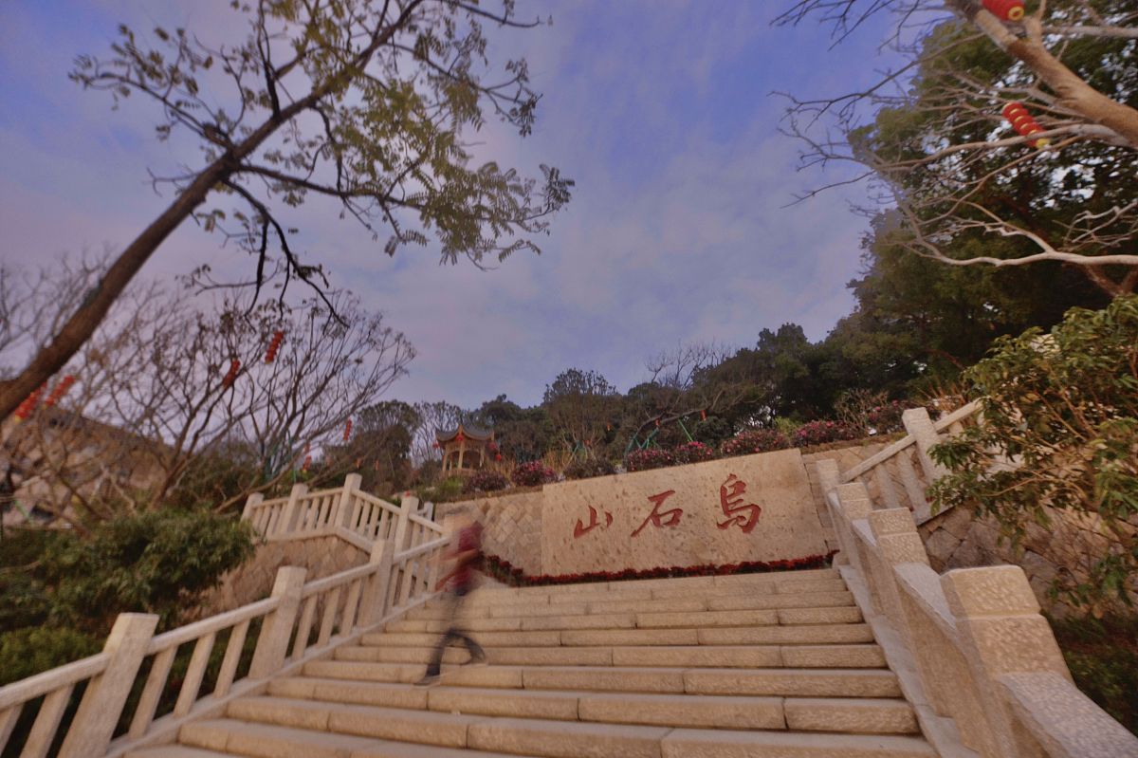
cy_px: 379
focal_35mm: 14
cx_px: 569
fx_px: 442
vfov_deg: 81.2
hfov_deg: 104.3
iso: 4000
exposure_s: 1/3
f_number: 4.5
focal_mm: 14
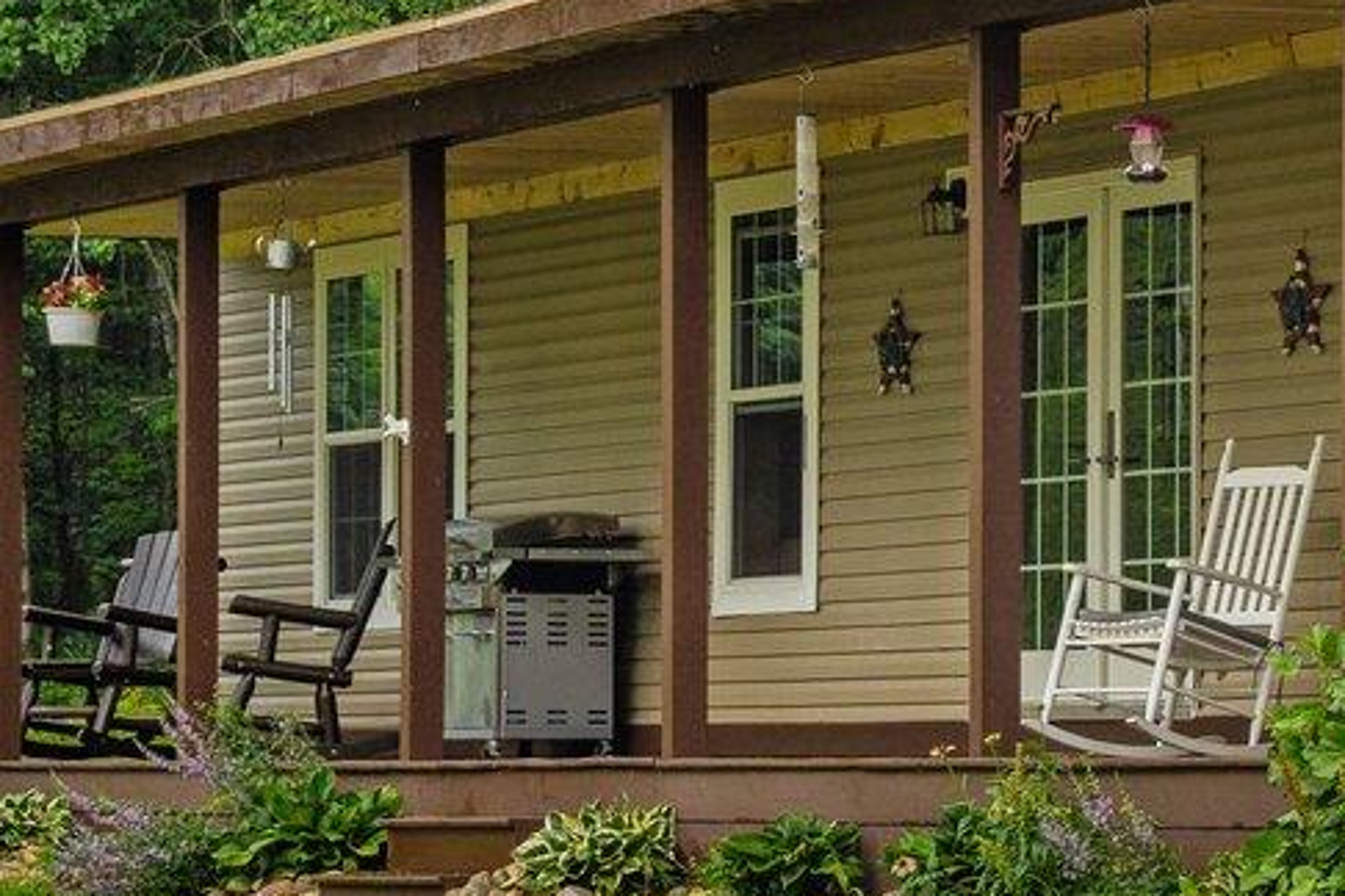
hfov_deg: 11.1
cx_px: 2125
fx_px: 6628
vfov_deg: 7.7
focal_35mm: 177
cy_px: 361
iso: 500
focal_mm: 42.1
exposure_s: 1/250
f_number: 7.1
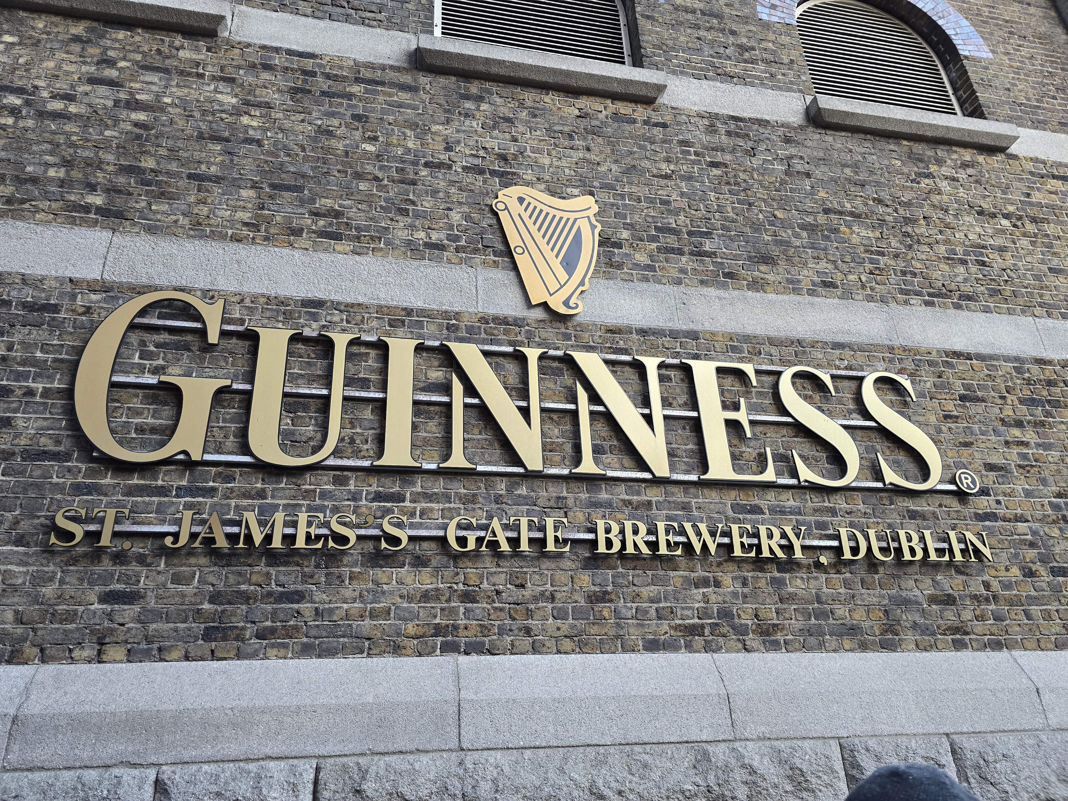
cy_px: 400
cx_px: 534
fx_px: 710
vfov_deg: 58.9
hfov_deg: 73.9
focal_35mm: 23
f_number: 1.7
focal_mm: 6.3
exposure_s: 1/180
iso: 160
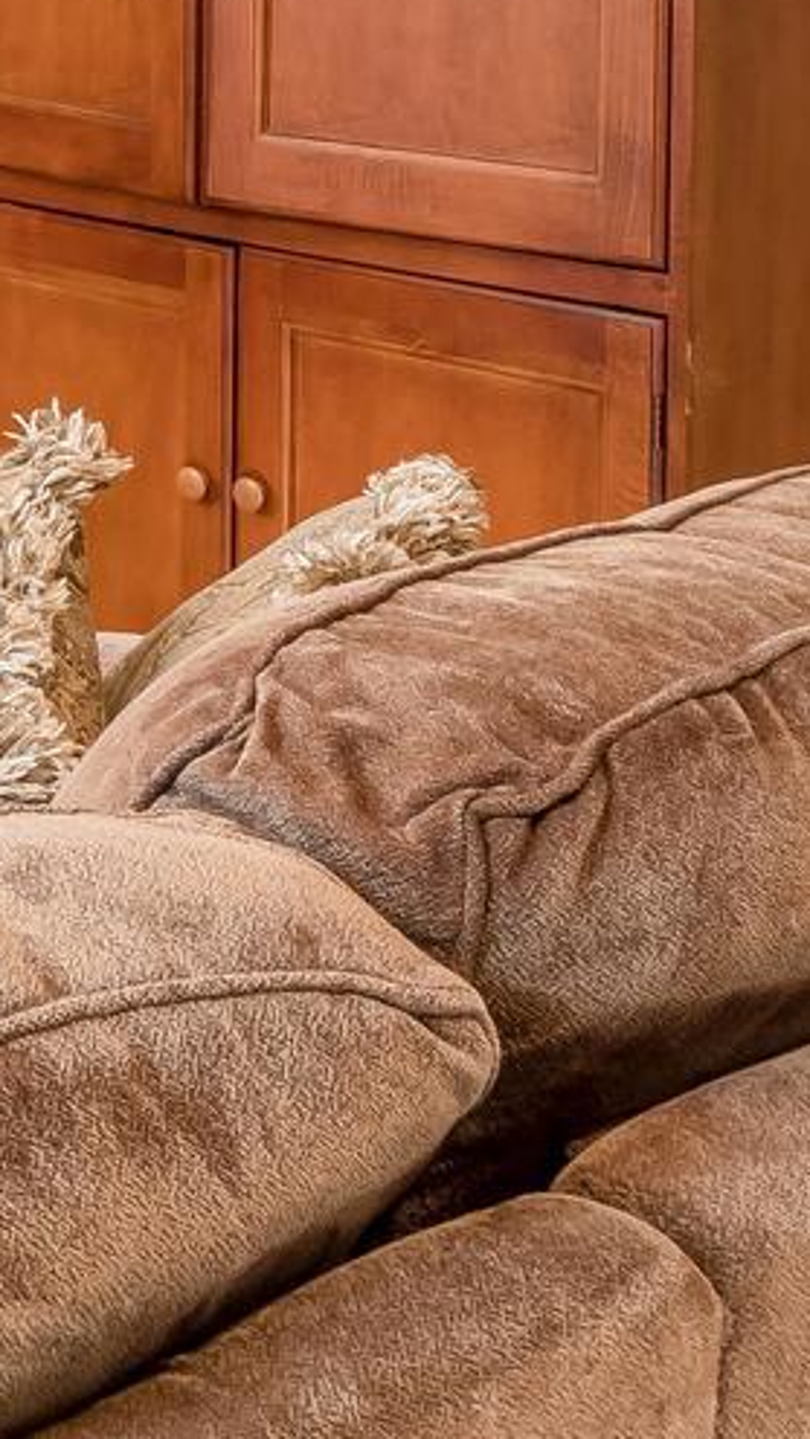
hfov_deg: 14.1
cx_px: -803
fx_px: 2749
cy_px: -183
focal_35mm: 72
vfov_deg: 26.7
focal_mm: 8
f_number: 5
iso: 100
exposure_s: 1/15
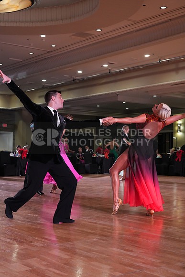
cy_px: 138
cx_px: 92
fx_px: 416
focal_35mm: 54
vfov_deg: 36.9
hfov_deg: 25.1
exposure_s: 1/320
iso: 5000
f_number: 5.6
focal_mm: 54
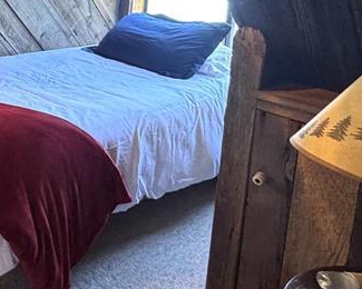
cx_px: -75
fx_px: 461
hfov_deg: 34.3
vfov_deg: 31.6
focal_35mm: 43
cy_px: -14
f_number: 2.2
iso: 400
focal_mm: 2.22
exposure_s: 1/60
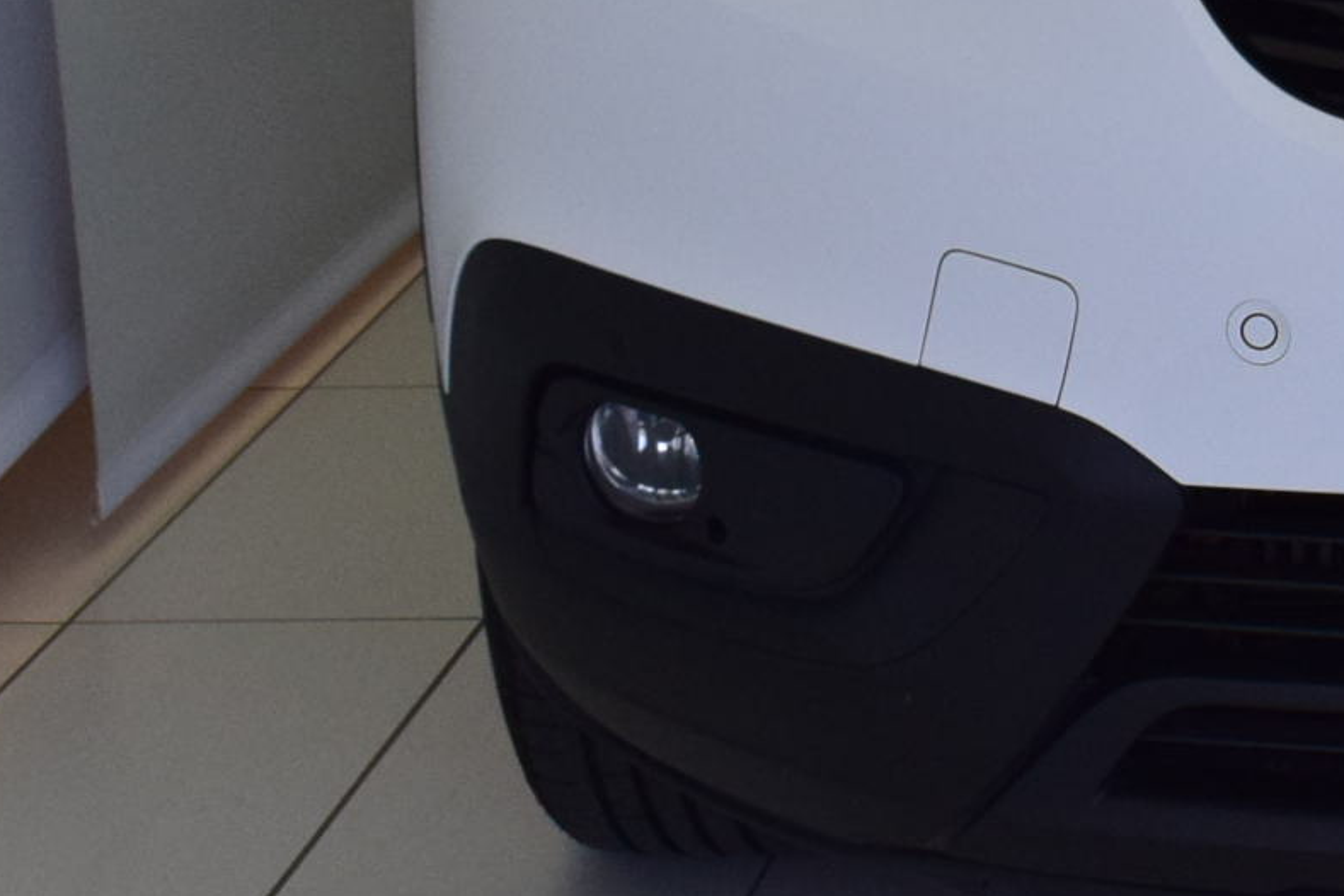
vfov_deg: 9.1
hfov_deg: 13.2
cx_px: 1898
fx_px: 5525
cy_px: -240
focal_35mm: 148
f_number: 10
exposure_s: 1/400
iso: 1600
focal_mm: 26
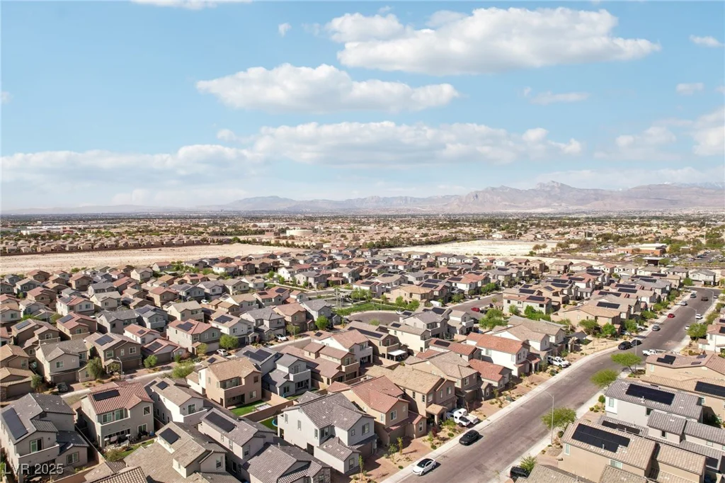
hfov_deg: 78.6
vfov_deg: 57.2
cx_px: 362
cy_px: 242
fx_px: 443
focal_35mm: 22
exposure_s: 1/2000
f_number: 2.8
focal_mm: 8.4
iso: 100
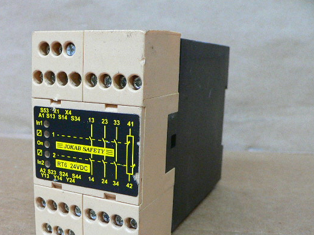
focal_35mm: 43
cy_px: 142
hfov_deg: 43.7
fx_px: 390
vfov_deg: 33.5
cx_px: 128
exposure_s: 1/15
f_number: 2.8
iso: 200
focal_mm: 4.6
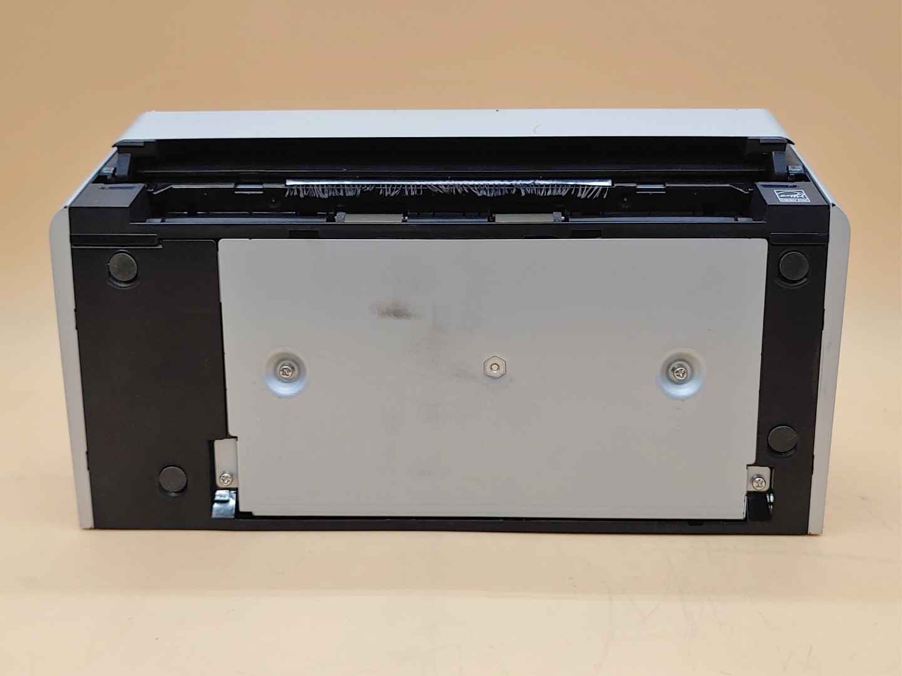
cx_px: 451
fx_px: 1016
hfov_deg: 47.9
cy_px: 338
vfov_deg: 36.8
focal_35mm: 39
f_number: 1.8
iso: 50
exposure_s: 1/141
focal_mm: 4.36
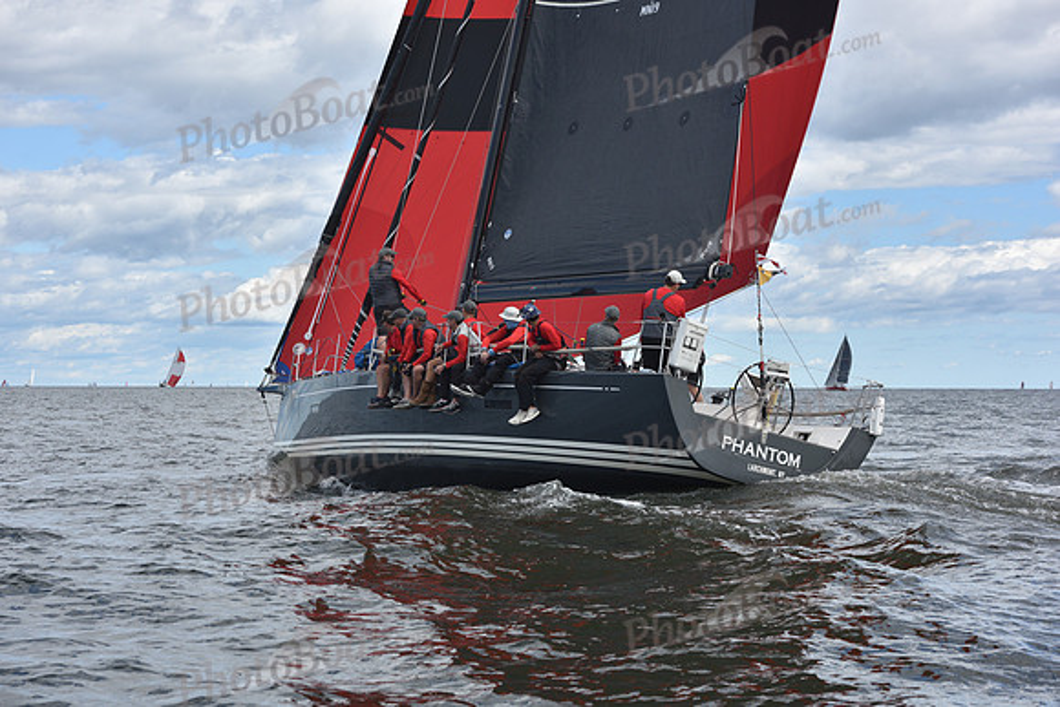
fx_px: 2061
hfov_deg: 28.8
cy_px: 354
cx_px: 530
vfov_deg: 19.5
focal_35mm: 70
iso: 250
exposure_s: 1/1000
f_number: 7.1
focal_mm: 70
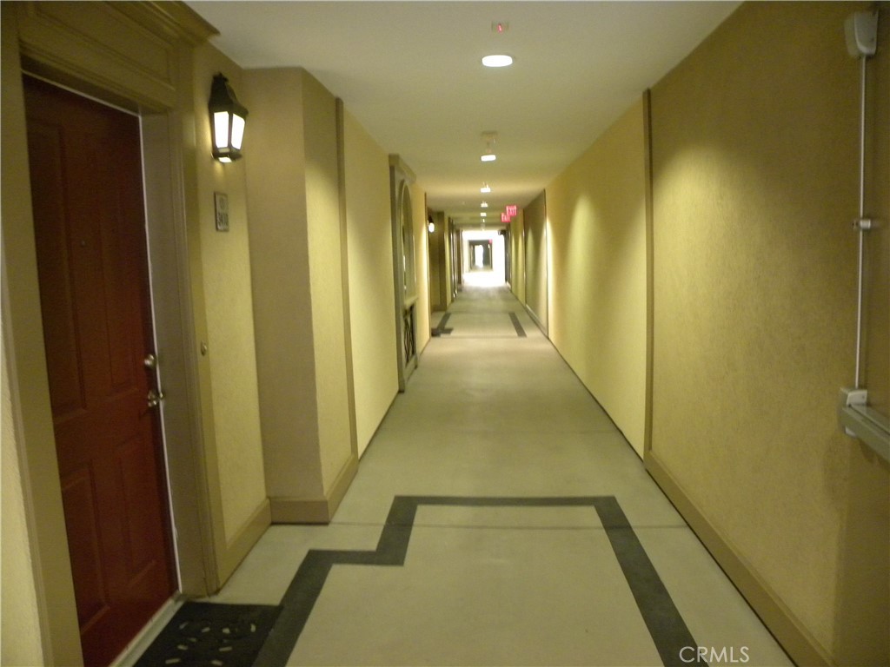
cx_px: 445
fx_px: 668
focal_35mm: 26
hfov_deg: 67.3
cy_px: 334
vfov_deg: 53.1
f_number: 2.8
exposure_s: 1/20.7
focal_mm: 4.6
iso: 400
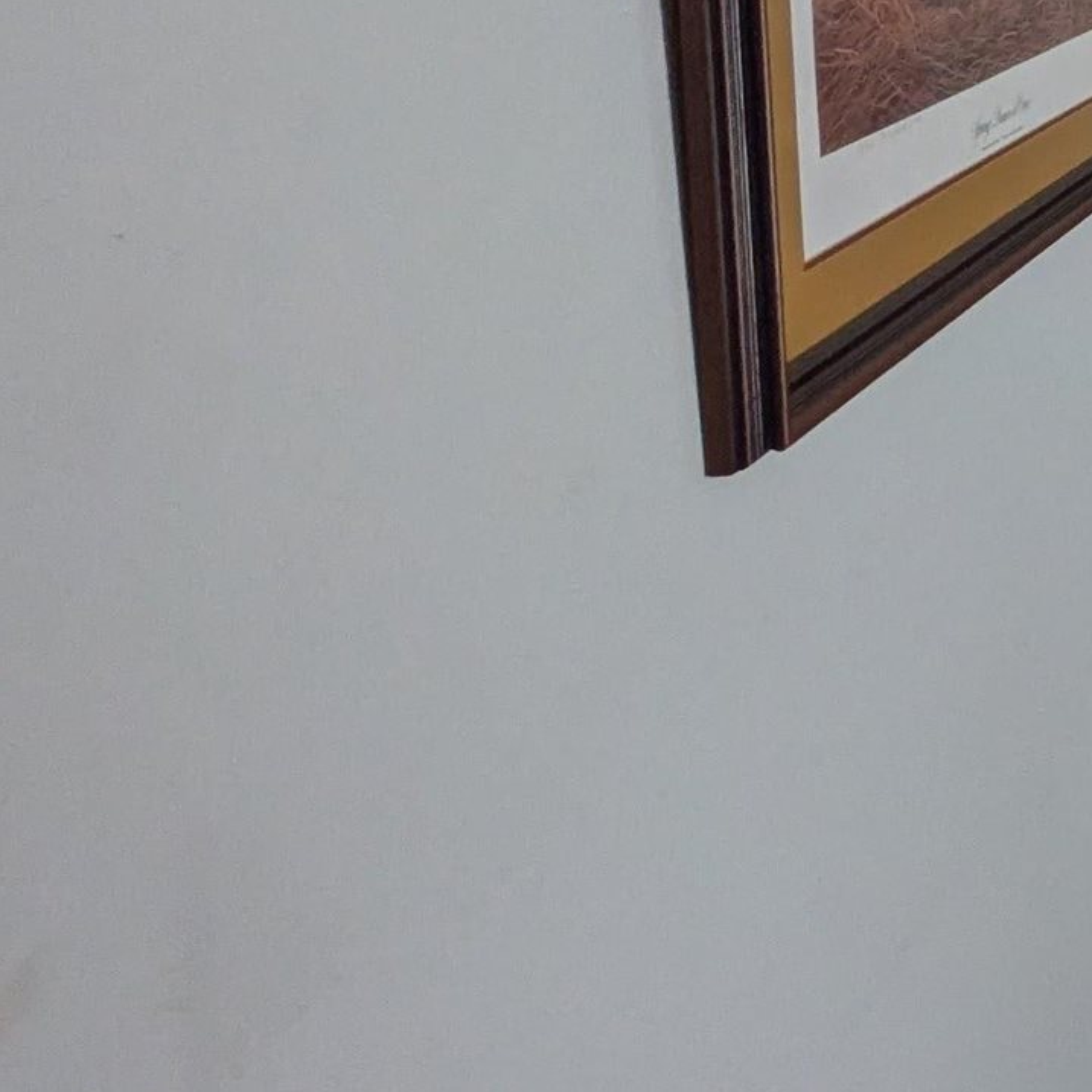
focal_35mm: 53
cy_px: -64
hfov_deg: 18.8
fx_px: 1892
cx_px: 2216
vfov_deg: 29.5
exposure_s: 1/120
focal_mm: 1.83
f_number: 2.2
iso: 54
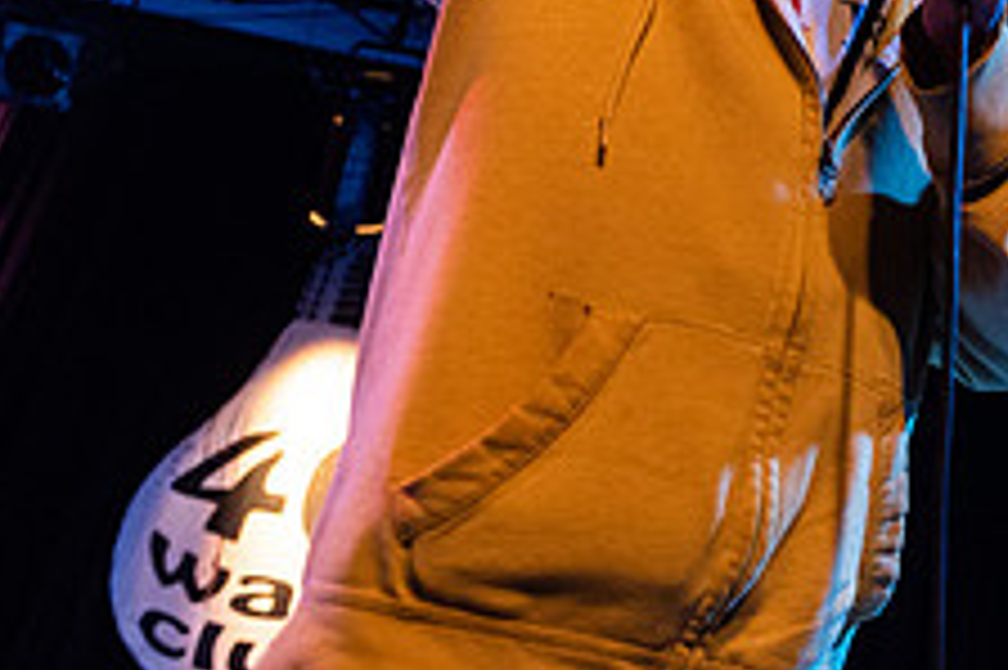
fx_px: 1959
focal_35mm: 70
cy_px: -169
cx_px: 1125
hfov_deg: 26.5
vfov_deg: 18.3
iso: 2000
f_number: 3.2
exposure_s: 1/160
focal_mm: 27
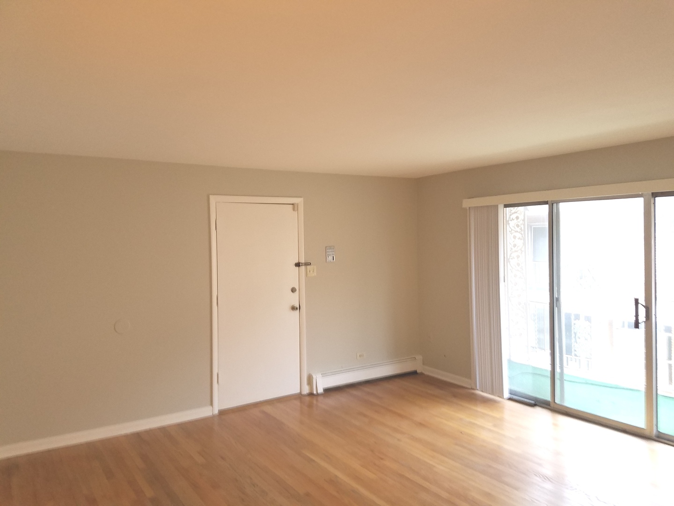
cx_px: 337
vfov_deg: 53.1
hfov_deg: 67.3
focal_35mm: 26
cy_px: 253
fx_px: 506
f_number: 1.7
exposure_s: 1/24
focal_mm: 4.2
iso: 160
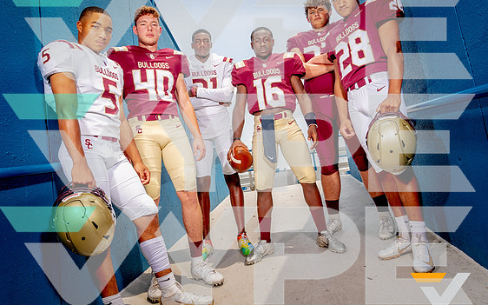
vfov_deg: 46.0
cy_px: 143
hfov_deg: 68.4
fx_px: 359
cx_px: 237
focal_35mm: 27
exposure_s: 1/125
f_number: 9.5
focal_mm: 24
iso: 100
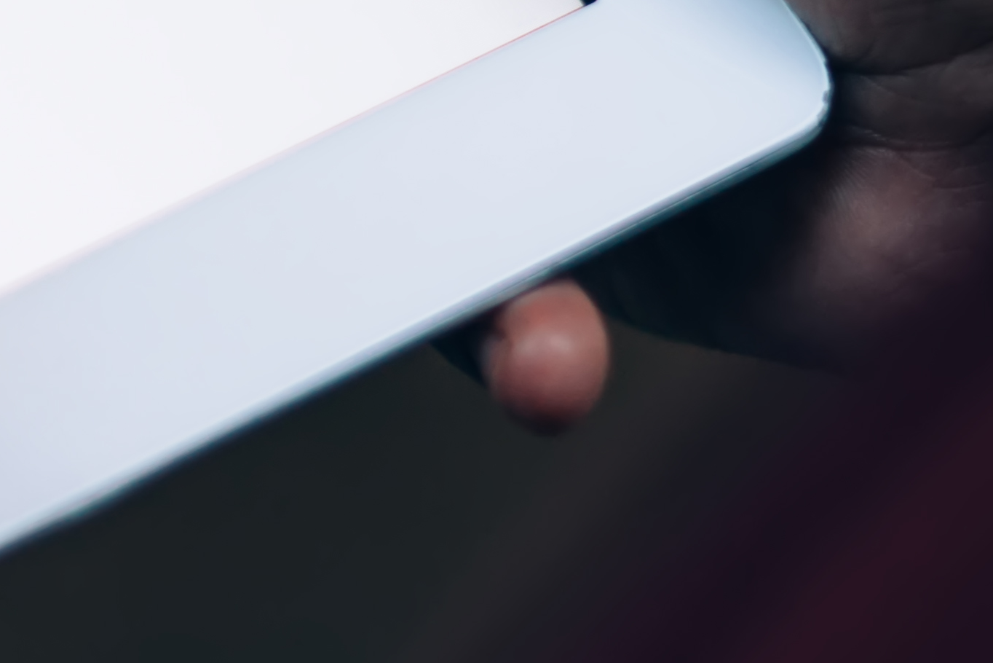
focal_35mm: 204
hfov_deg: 9.7
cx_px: -622
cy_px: -81
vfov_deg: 6.7
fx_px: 5628
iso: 160
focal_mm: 35
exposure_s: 1/250
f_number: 1.7
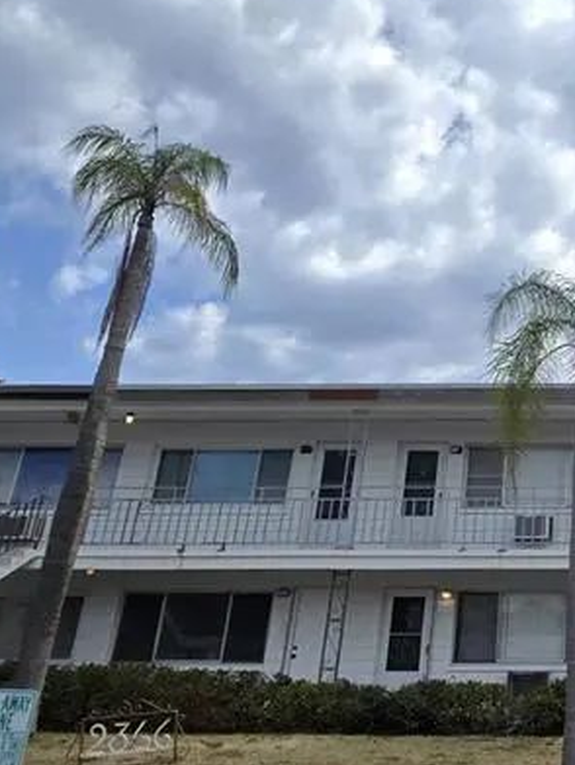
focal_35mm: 34
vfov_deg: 53.6
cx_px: 640
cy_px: 314
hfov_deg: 35.5
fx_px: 752
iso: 50
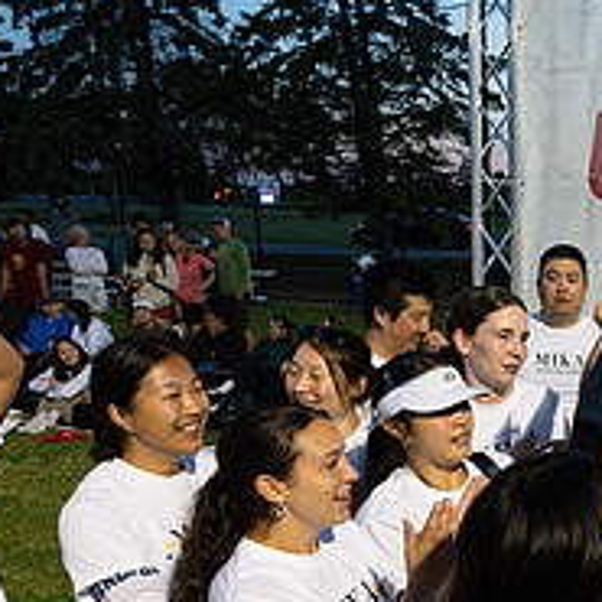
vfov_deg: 32.5
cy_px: 481
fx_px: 1003
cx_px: 724
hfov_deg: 28.9
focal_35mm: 51
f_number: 5
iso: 4500
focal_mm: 17.5
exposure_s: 1/200
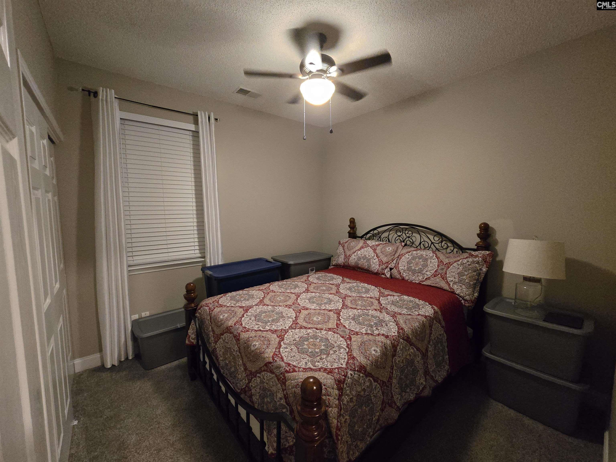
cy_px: 231
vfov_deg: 89.9
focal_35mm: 13
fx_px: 231
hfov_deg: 106.2
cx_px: 308
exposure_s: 1/60
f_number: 2.2
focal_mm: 2.2
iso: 1250
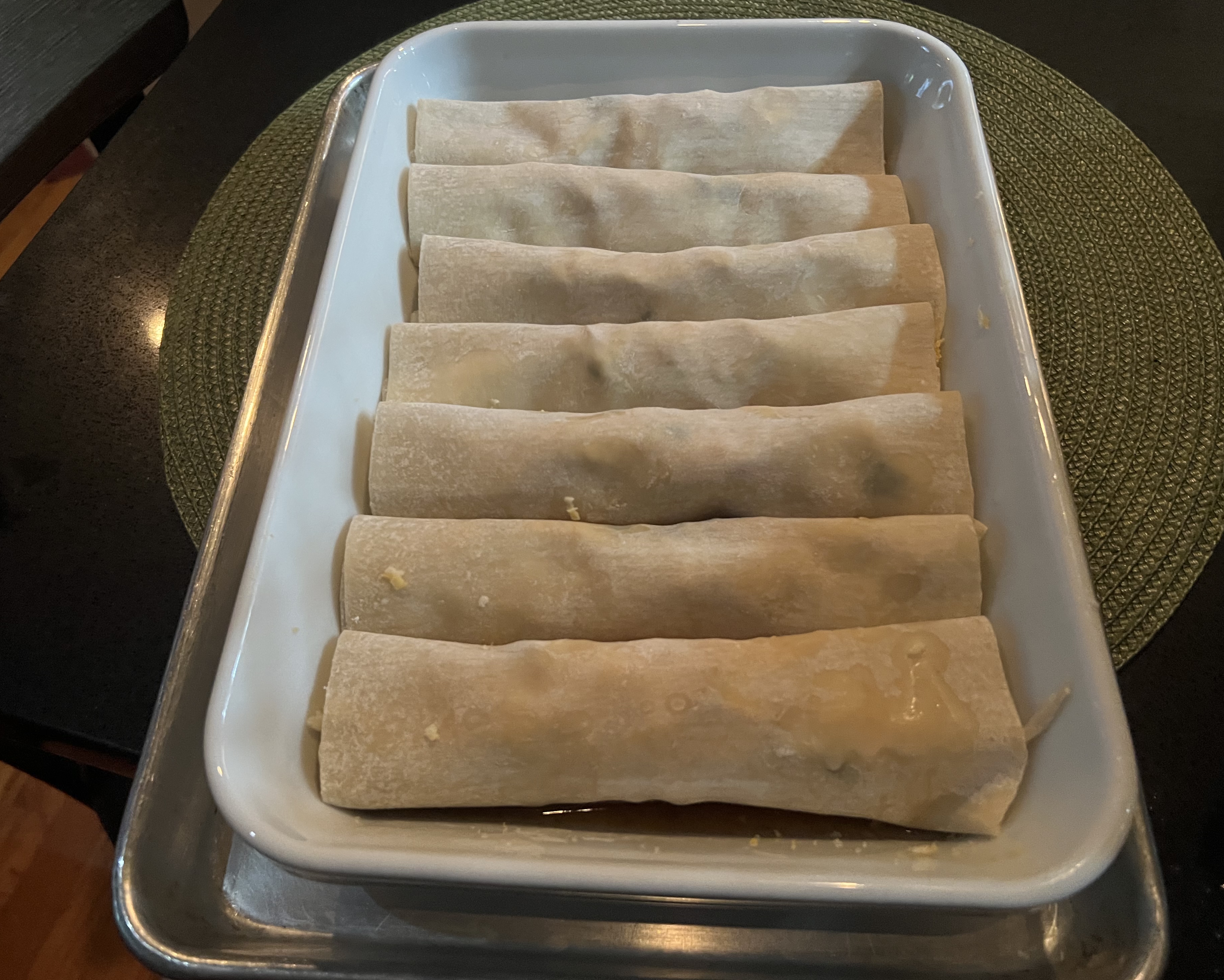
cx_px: 576
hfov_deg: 62.2
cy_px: 480
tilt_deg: -56.8
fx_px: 1014
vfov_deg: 51.5
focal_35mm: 28
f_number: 1.5
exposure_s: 1/30
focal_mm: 5.7
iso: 640
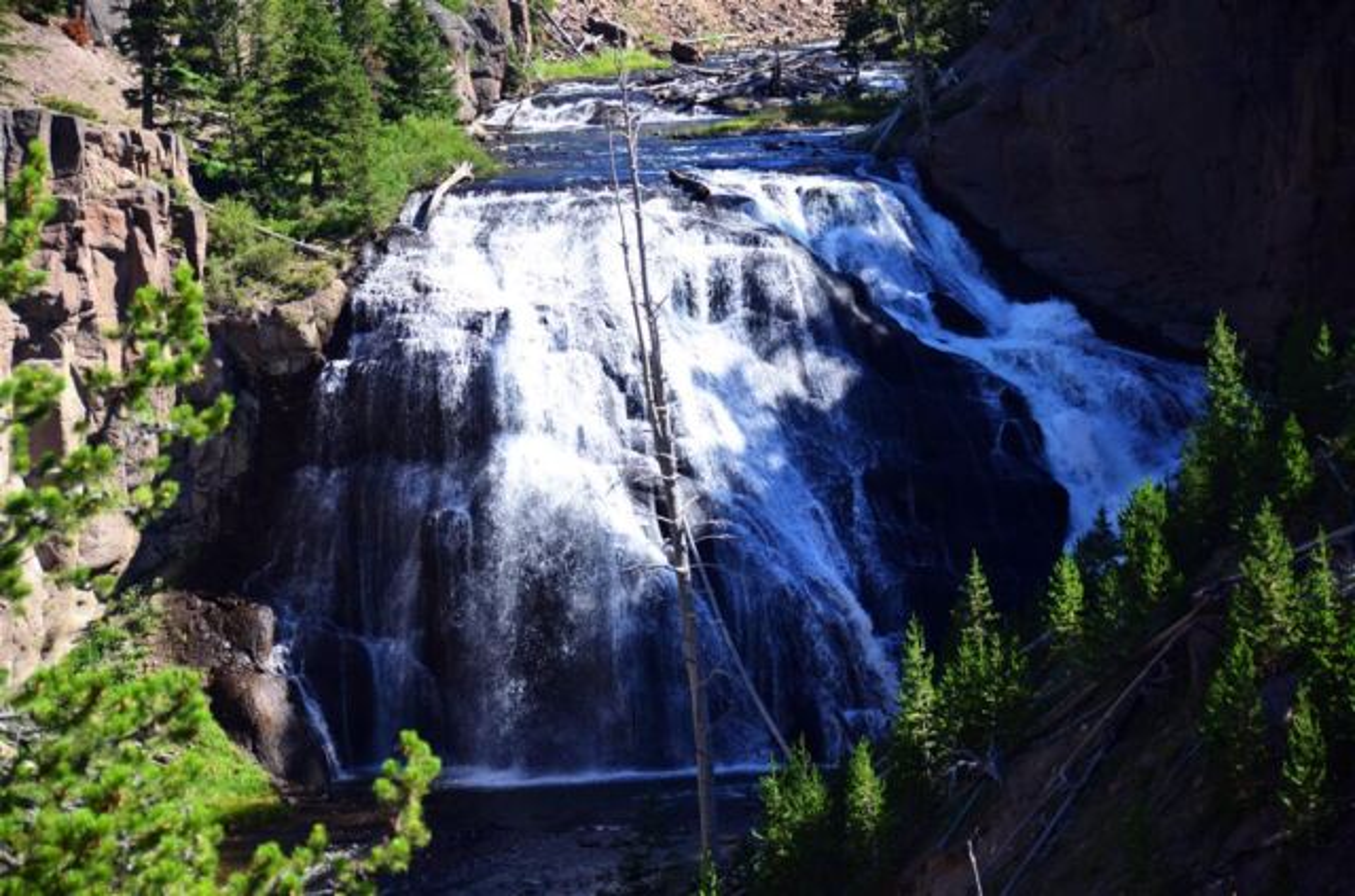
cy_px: 448
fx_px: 5067
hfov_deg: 15.2
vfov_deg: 10.1
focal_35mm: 135
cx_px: 678
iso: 200
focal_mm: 90
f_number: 5.3
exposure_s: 1/500
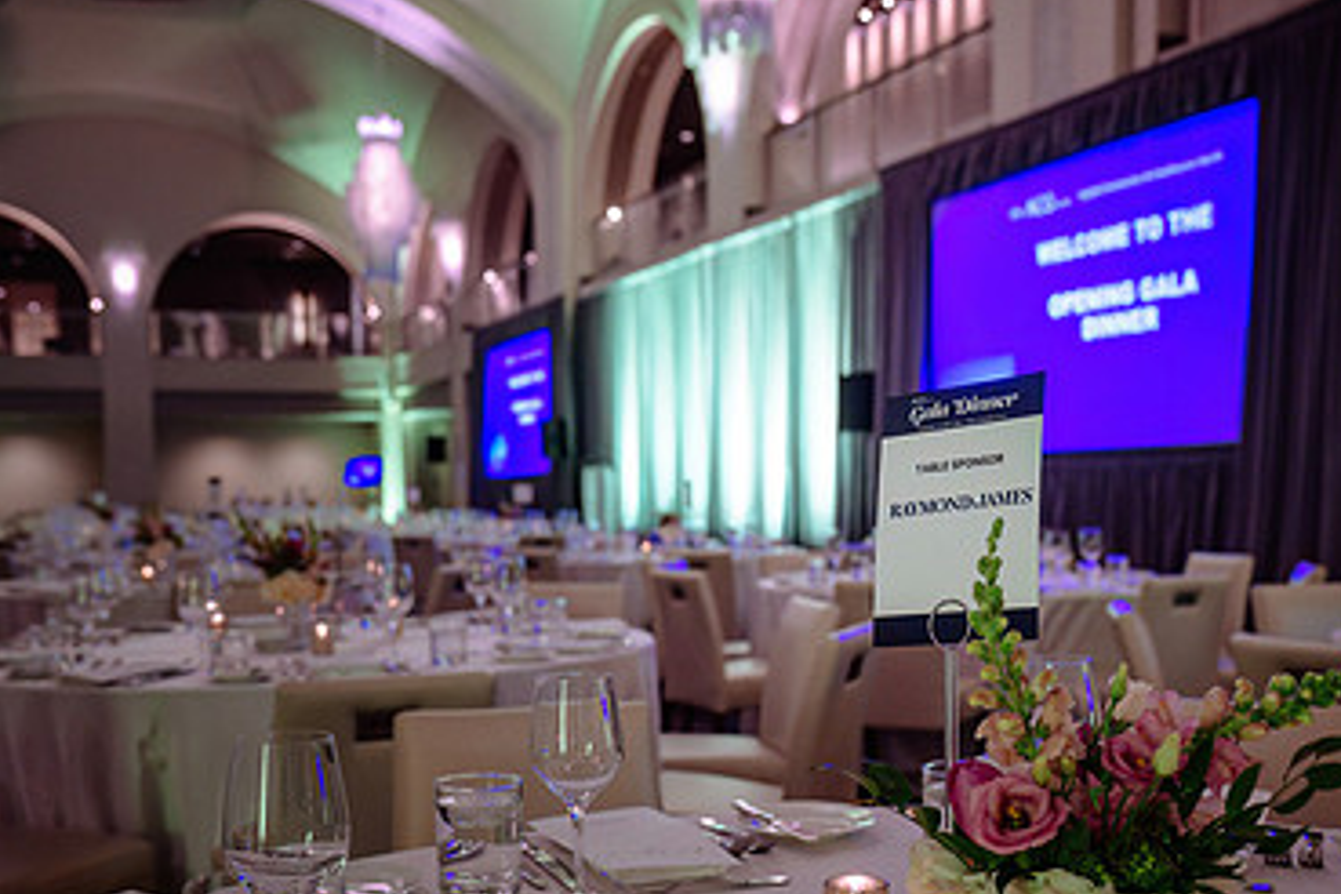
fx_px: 1639
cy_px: 623
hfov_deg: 44.5
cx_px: 643
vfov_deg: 30.2
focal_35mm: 44
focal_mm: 28
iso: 800
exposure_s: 1/40
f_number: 3.5
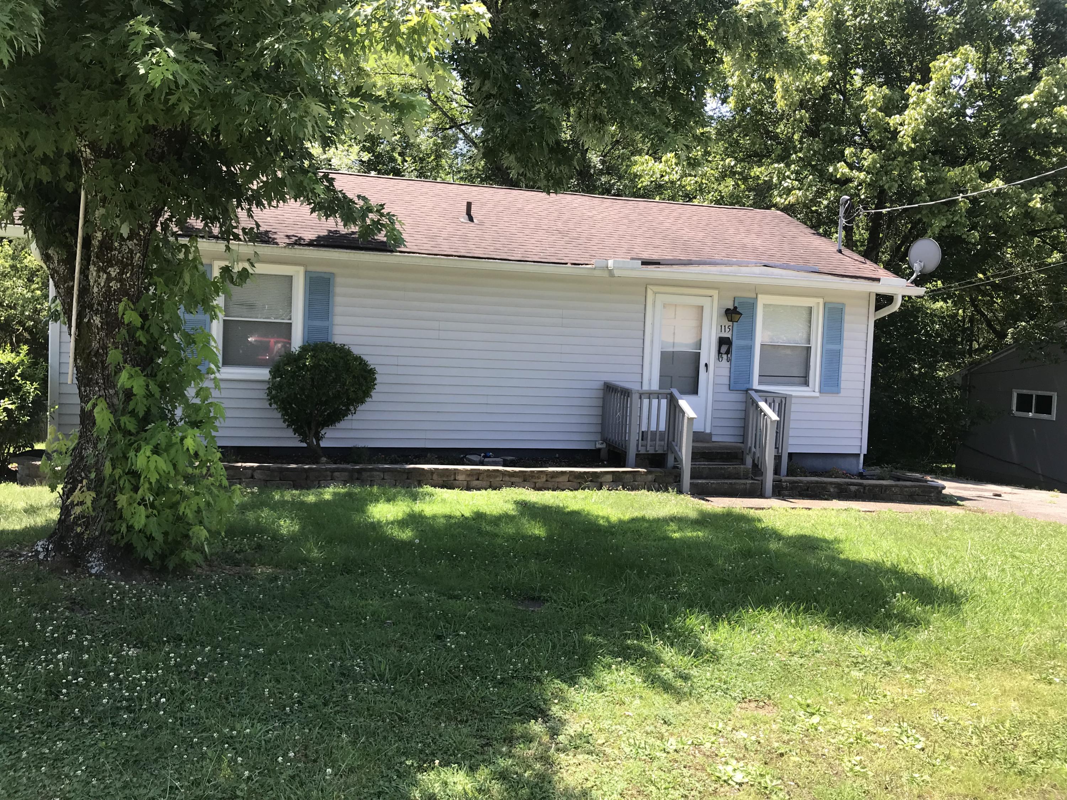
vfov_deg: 49.7
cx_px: 534
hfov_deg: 63.4
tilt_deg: -1.1
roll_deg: -0.4
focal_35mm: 28
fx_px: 863
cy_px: 400
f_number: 1.8
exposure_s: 1/529
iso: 20
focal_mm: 3.99
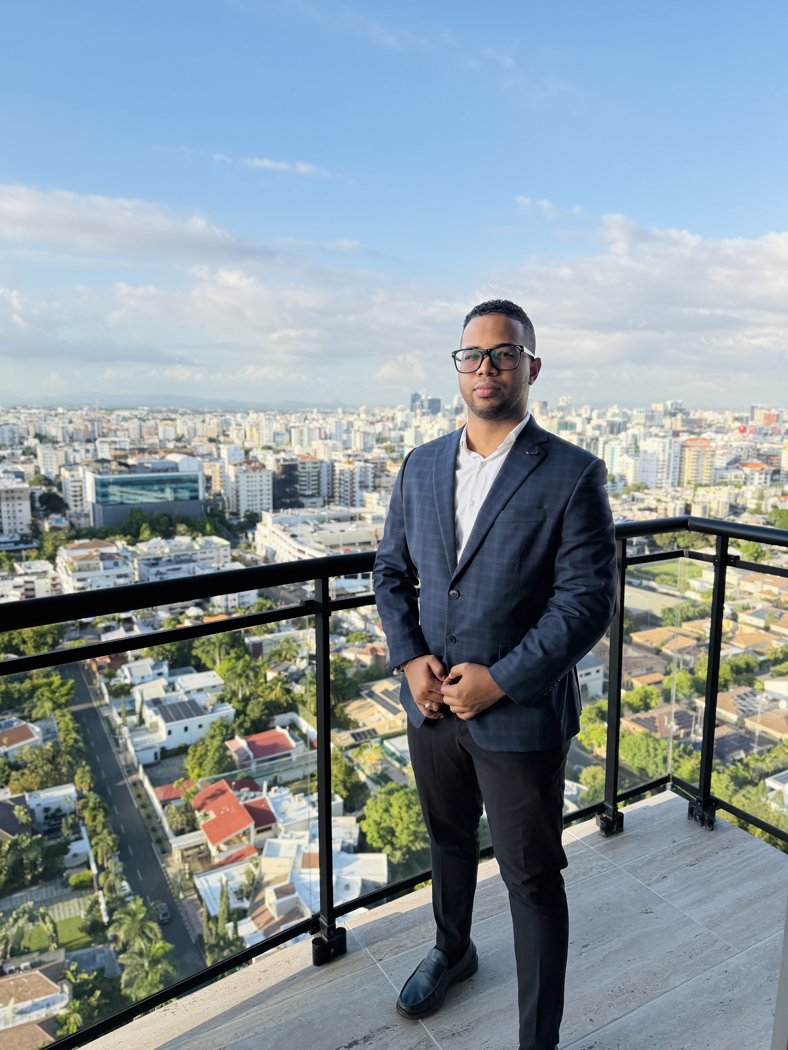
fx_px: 728
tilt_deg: -10.5
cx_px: 394
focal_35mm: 24
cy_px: 525
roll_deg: -0.1
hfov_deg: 56.8
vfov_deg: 71.6
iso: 80
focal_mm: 6.76
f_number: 1.78
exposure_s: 1/1653
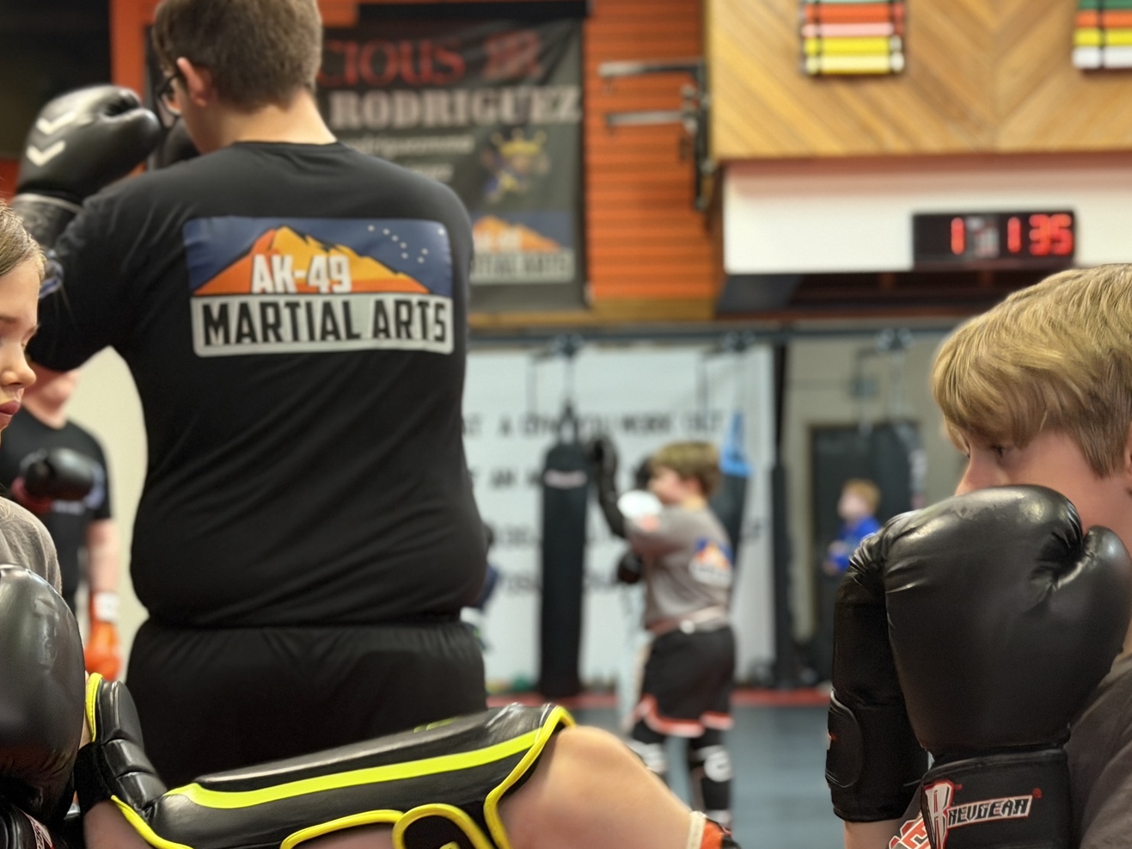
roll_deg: +1.7
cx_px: 583
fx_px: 2288
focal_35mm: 70
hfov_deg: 27.8
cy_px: 448
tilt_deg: +3.0
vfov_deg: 21.0
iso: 320
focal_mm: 6.76
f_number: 1.78
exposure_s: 1/40
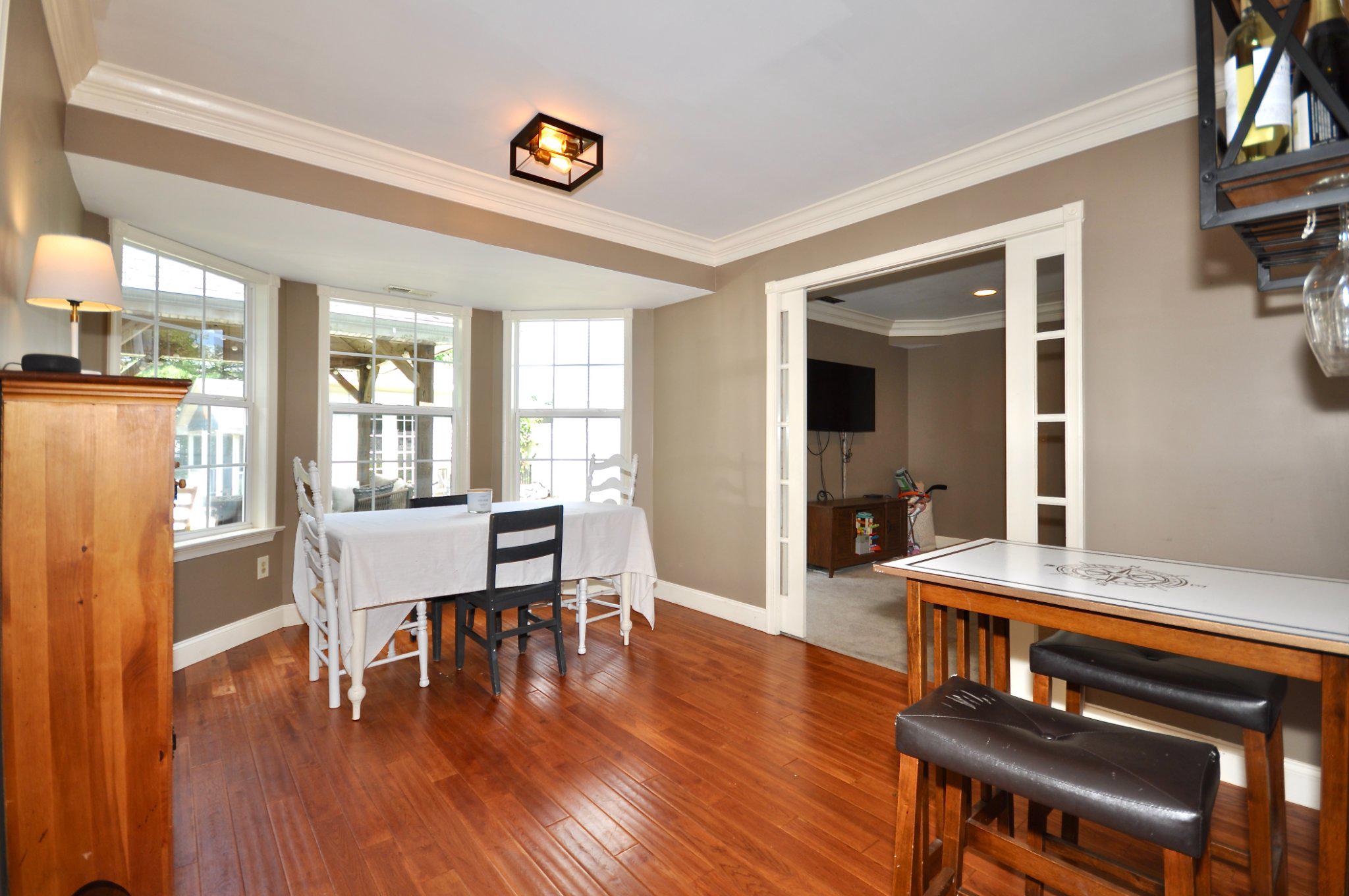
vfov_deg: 77.2
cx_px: 674
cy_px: 448
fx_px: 561
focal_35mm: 15
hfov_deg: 100.5
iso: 100
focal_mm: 10
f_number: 4
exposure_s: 1/60
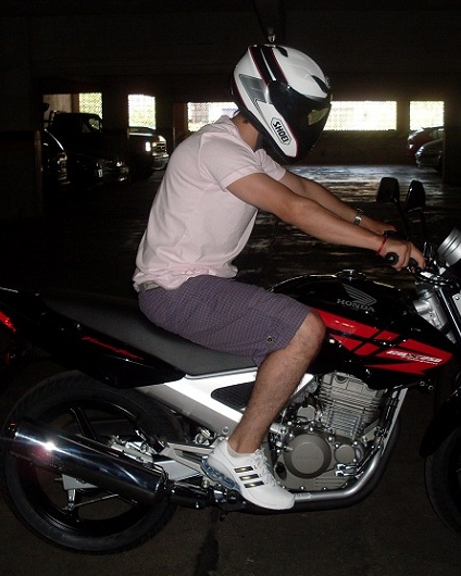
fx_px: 853
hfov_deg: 30.2
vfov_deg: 37.3
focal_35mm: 50
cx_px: 265
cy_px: 287
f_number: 2.8
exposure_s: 1/45
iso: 100
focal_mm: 6.3
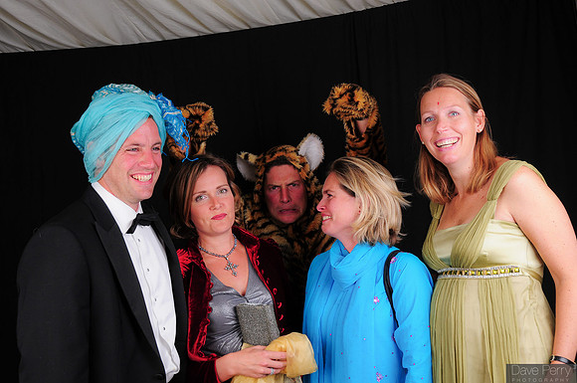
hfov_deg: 48.0
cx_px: 288
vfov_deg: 32.9
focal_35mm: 40
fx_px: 648
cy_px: 192
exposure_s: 1/125
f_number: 8
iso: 200
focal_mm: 27
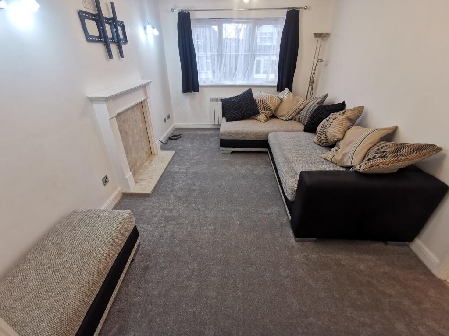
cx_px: 224
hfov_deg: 94.5
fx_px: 208
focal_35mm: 16
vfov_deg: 78.1
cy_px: 168
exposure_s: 1/50
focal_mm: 2.35
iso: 250
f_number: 2.2
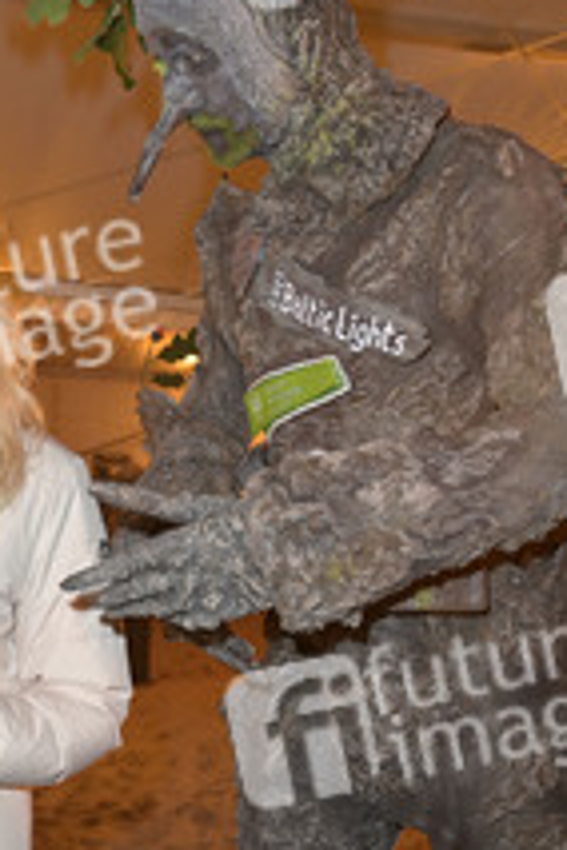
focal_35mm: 60
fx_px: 1417
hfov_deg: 22.1
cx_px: 68
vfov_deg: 33.3
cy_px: 515
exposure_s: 1/50
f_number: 4
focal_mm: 32
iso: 2000
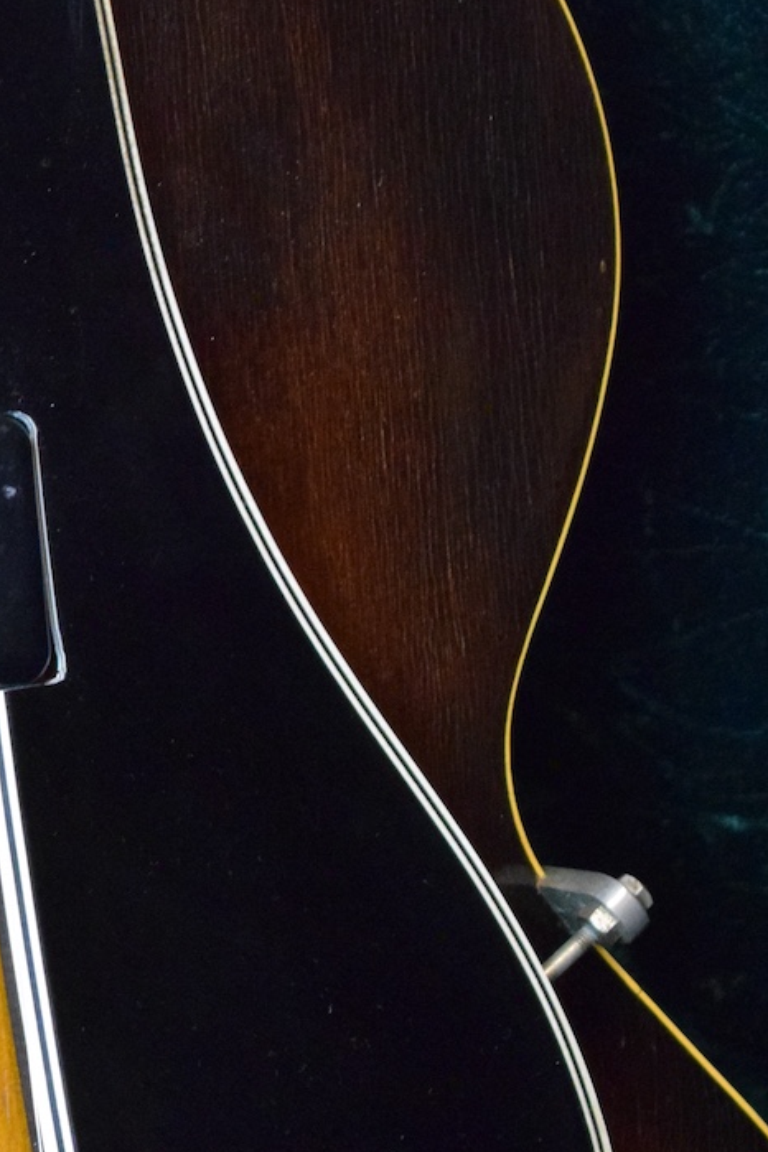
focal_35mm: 177
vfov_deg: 11.6
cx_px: -366
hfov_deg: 7.6
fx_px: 5666
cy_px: 481
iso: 6400
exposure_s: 1/60
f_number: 5.6
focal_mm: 55
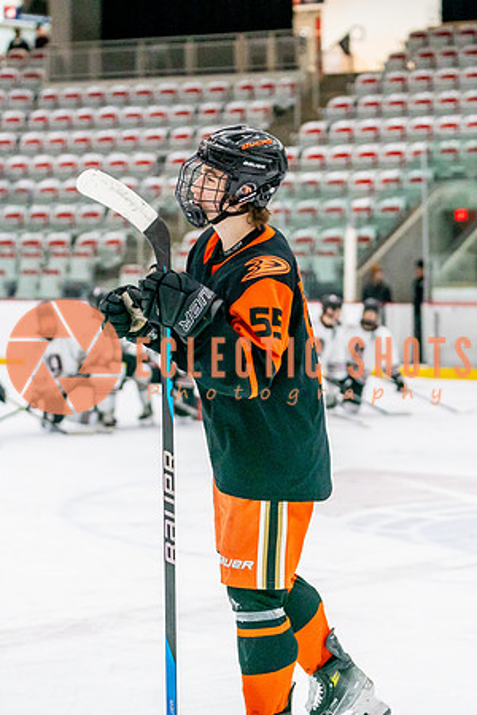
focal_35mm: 118
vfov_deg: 17.3
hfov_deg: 11.6
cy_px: 320
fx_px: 2344
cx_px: 239
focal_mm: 70
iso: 3200
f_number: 2.8
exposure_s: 1/1250
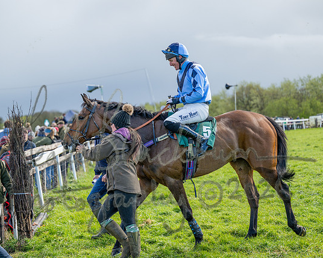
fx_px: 803
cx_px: 122
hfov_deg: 22.7
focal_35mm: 84
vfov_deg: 18.3
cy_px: 131
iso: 400
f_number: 2.8
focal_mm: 71
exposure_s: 1/1600
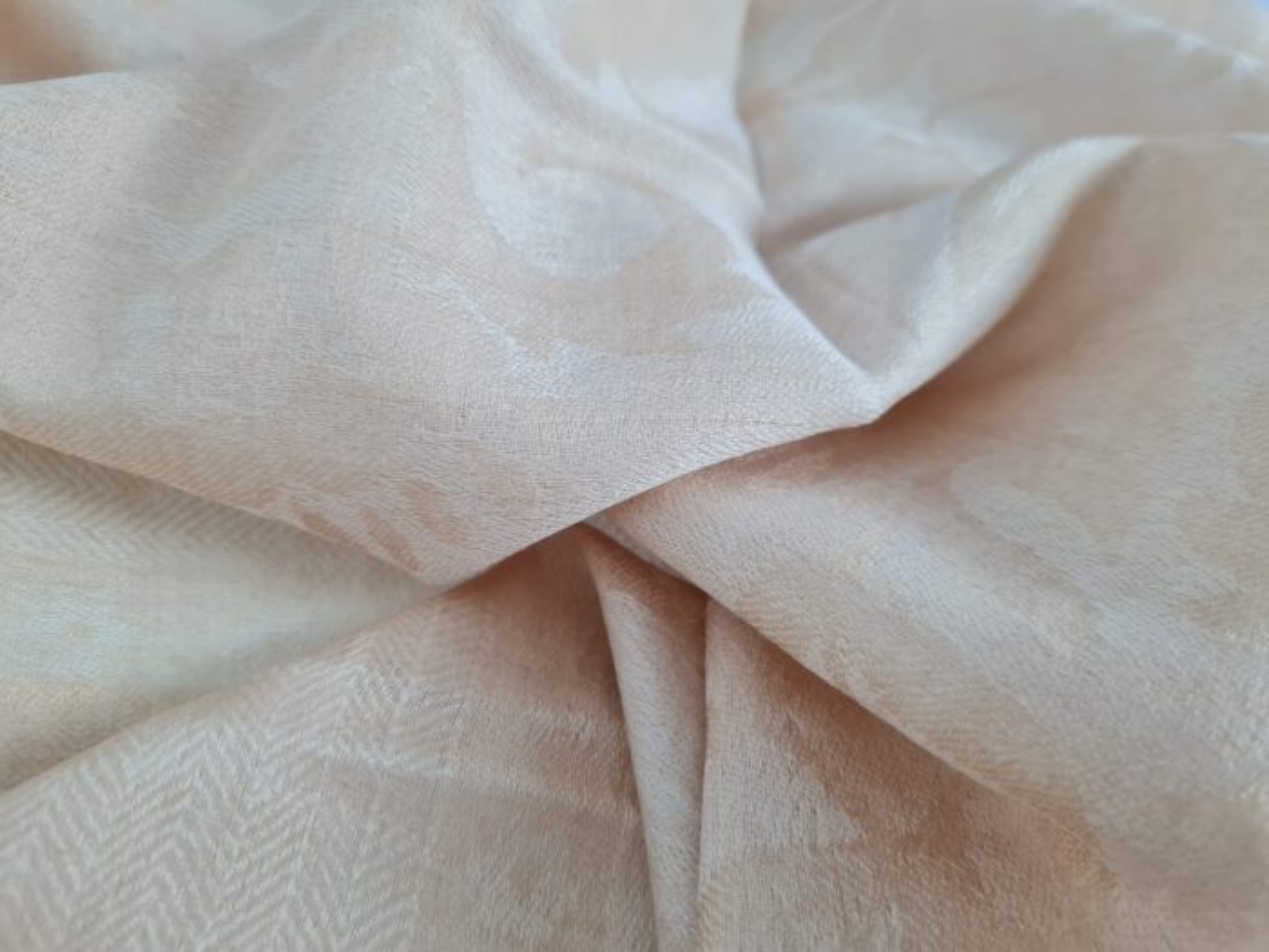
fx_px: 953
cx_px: 634
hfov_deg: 67.3
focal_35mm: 26
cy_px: 476
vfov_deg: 53.1
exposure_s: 1/120
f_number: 1.8
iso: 250
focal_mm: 5.4
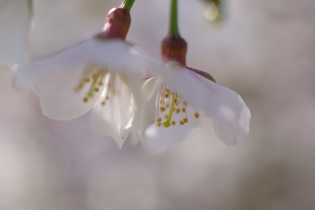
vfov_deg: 25.7
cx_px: 158
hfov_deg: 37.9
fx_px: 459
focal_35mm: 52
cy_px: 105
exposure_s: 1/320
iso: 100
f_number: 4
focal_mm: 35
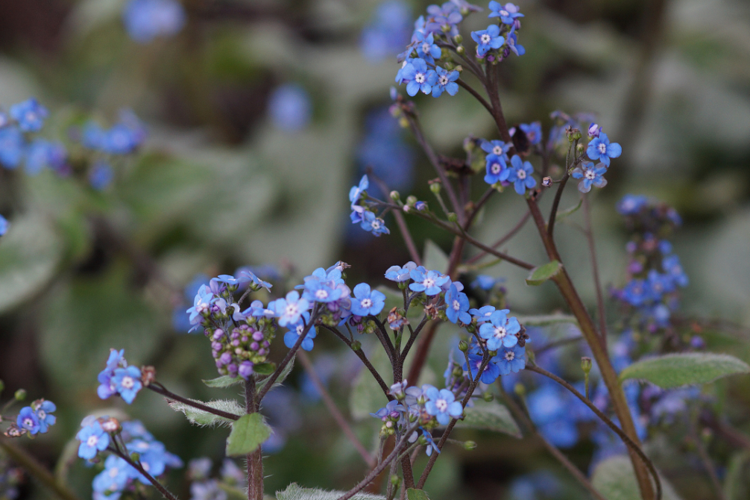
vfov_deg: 7.7
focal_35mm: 179
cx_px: 420
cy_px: 272
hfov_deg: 11.5
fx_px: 3728
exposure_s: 1/160
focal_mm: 100
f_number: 4
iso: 320
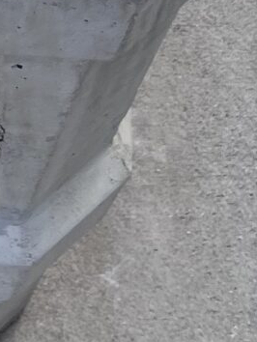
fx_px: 1859
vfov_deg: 8.9
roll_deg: +8.0
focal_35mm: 188
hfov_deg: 7.5
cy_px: -614
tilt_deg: -35.1
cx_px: -283
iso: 50
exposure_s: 1/687
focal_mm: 5.7
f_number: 1.5
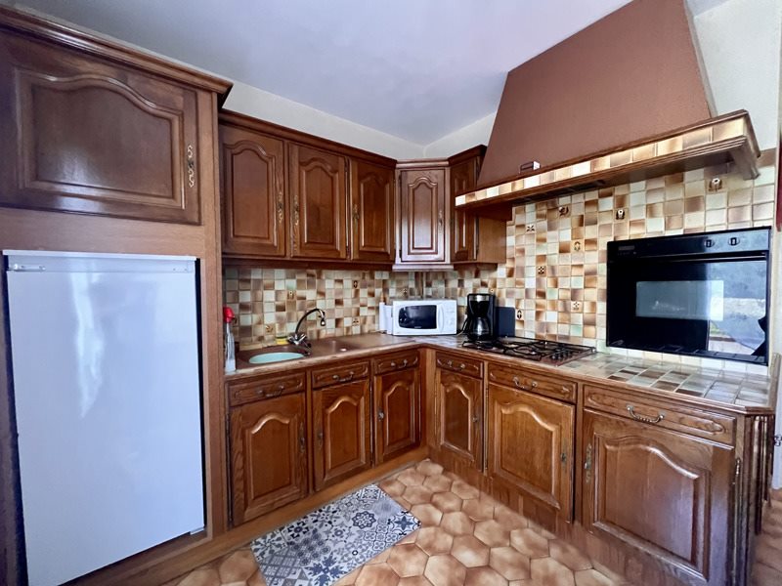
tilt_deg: -1.6
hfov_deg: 106.2
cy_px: 293
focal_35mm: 13
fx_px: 294
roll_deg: +2.0
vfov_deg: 89.9
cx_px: 391
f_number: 1.8
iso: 1000
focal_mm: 1.57
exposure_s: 1/60
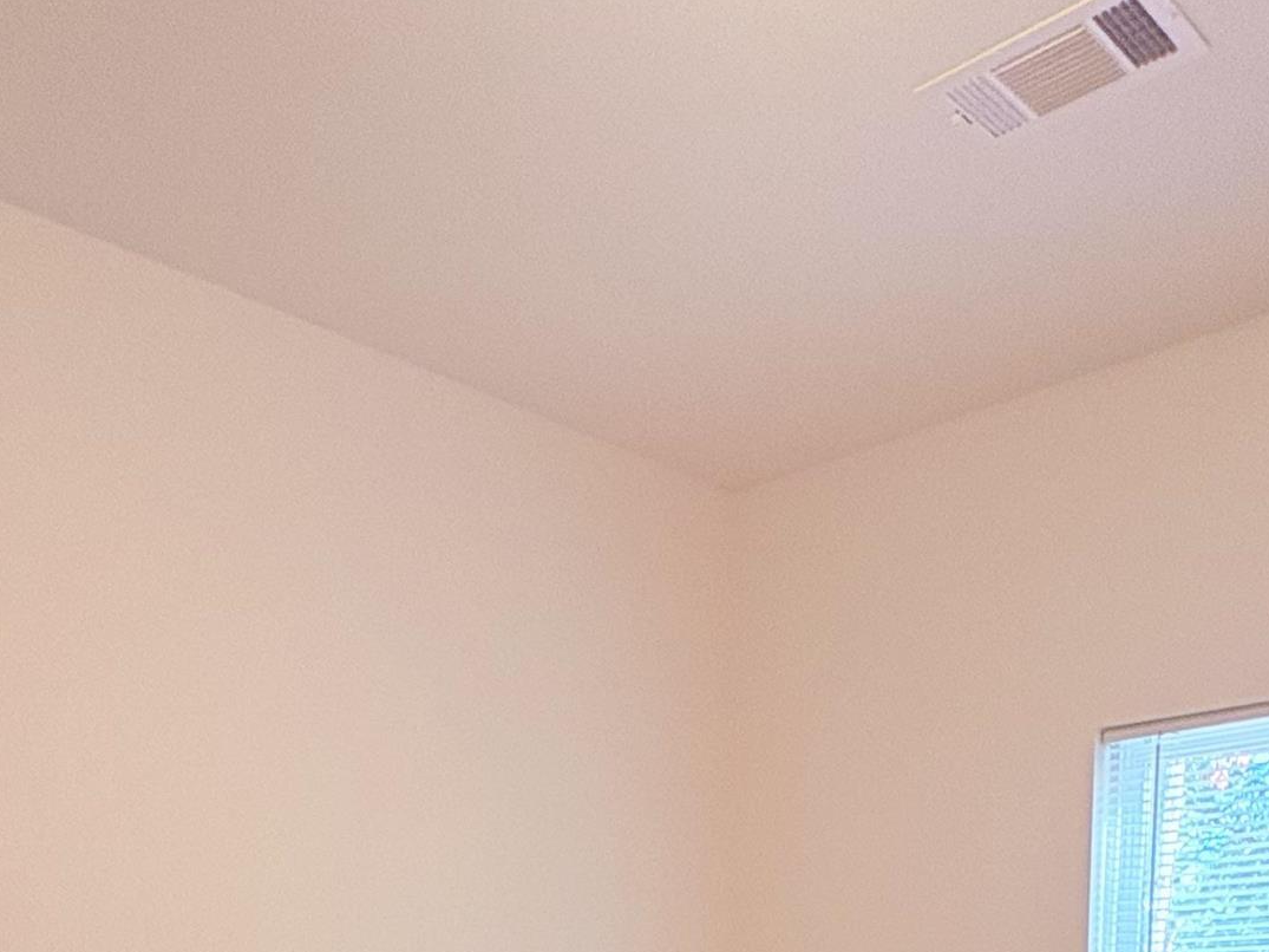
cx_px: 747
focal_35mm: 40
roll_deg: +1.5
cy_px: 1338
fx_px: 1466
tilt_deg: -10.6
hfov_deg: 46.6
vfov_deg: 27.6
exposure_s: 1/120
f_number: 2.2
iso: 200
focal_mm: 2.22
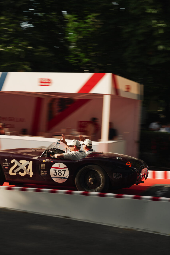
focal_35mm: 50
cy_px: 128
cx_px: 85
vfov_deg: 39.6
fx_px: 354
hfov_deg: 27.0
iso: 100
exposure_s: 1/40
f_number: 11
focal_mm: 50
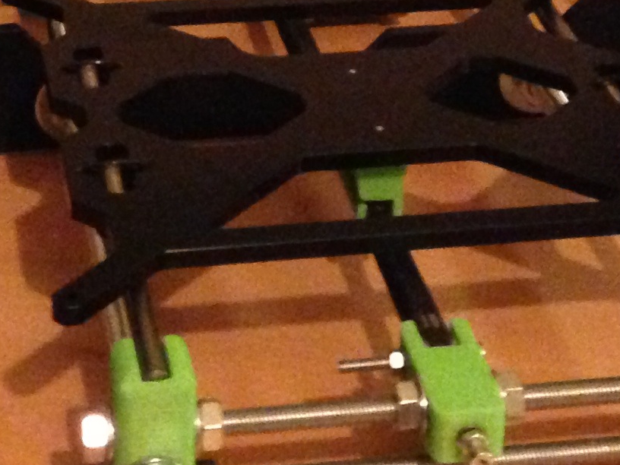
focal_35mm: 132
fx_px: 2364
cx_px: 285
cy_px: -168
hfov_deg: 14.9
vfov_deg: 10.9
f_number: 2.4
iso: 800
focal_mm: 4.13
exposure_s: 1/15
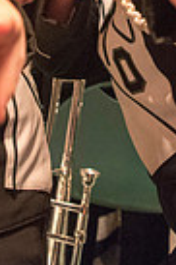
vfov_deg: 18.4
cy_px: -100
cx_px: 120
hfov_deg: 13.4
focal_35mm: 102
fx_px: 750
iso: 4000
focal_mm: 24
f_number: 3.5
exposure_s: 1/25
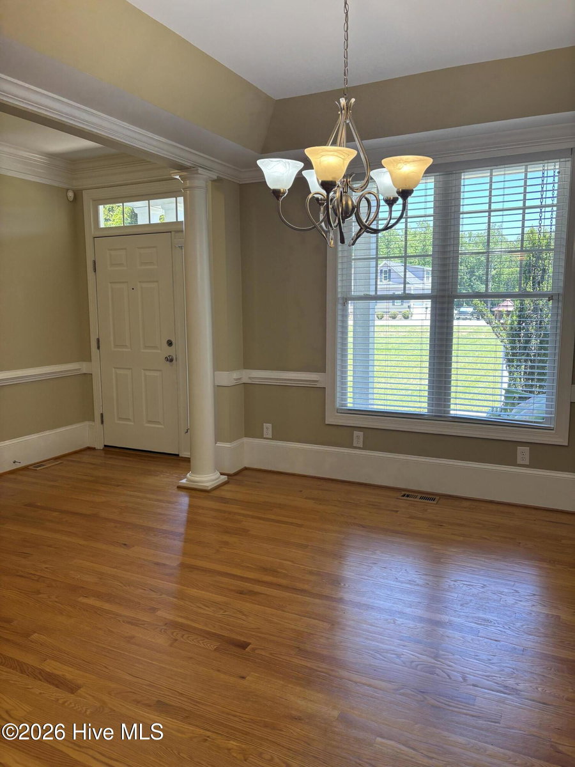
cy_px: 384
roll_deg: +0.0
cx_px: 288
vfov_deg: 67.3
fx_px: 576
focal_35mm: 26
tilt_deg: -8.5
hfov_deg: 53.1
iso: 64
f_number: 1.6
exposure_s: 1/130
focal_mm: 5.96
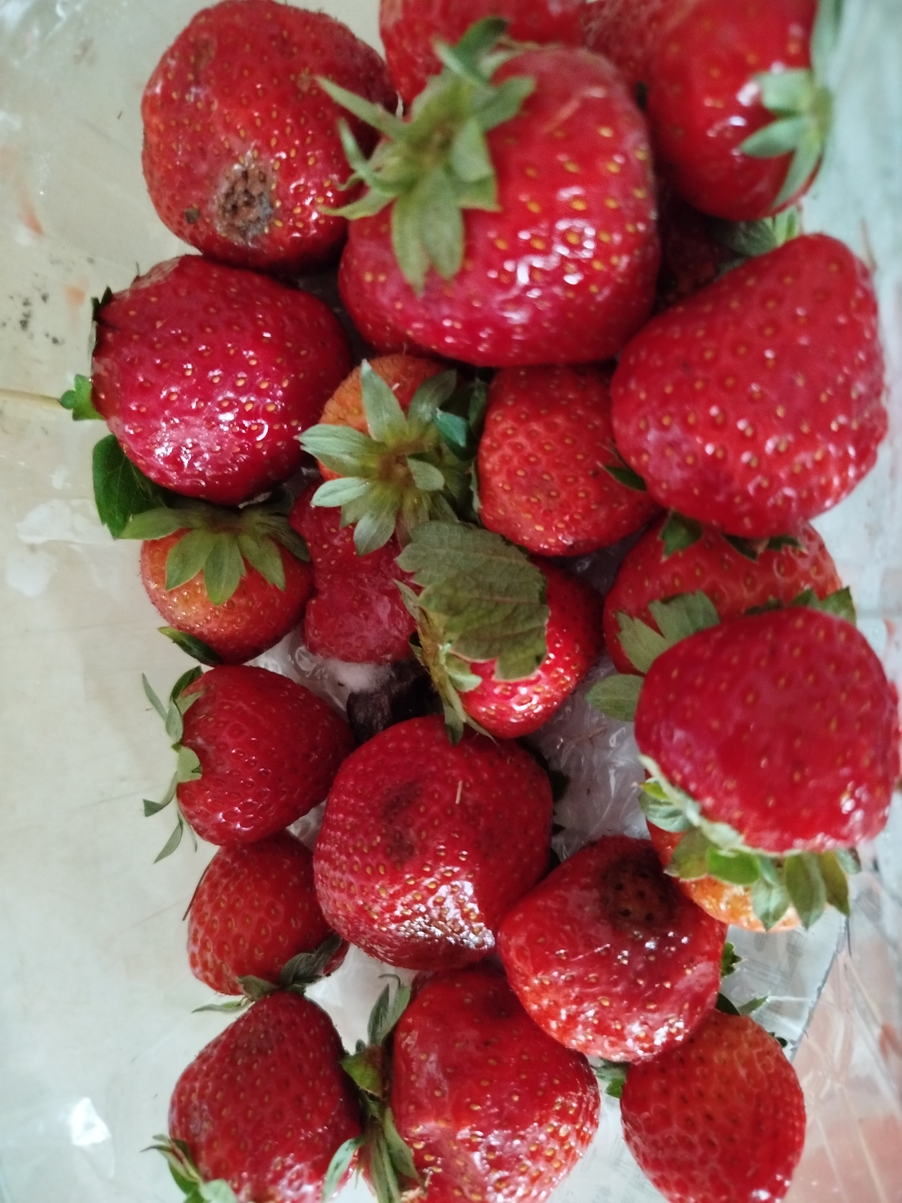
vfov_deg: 71.6
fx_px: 834
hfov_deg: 56.8
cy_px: 602
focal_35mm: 24
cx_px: 451
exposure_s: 1/17
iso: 1250
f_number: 1.7
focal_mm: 5.31
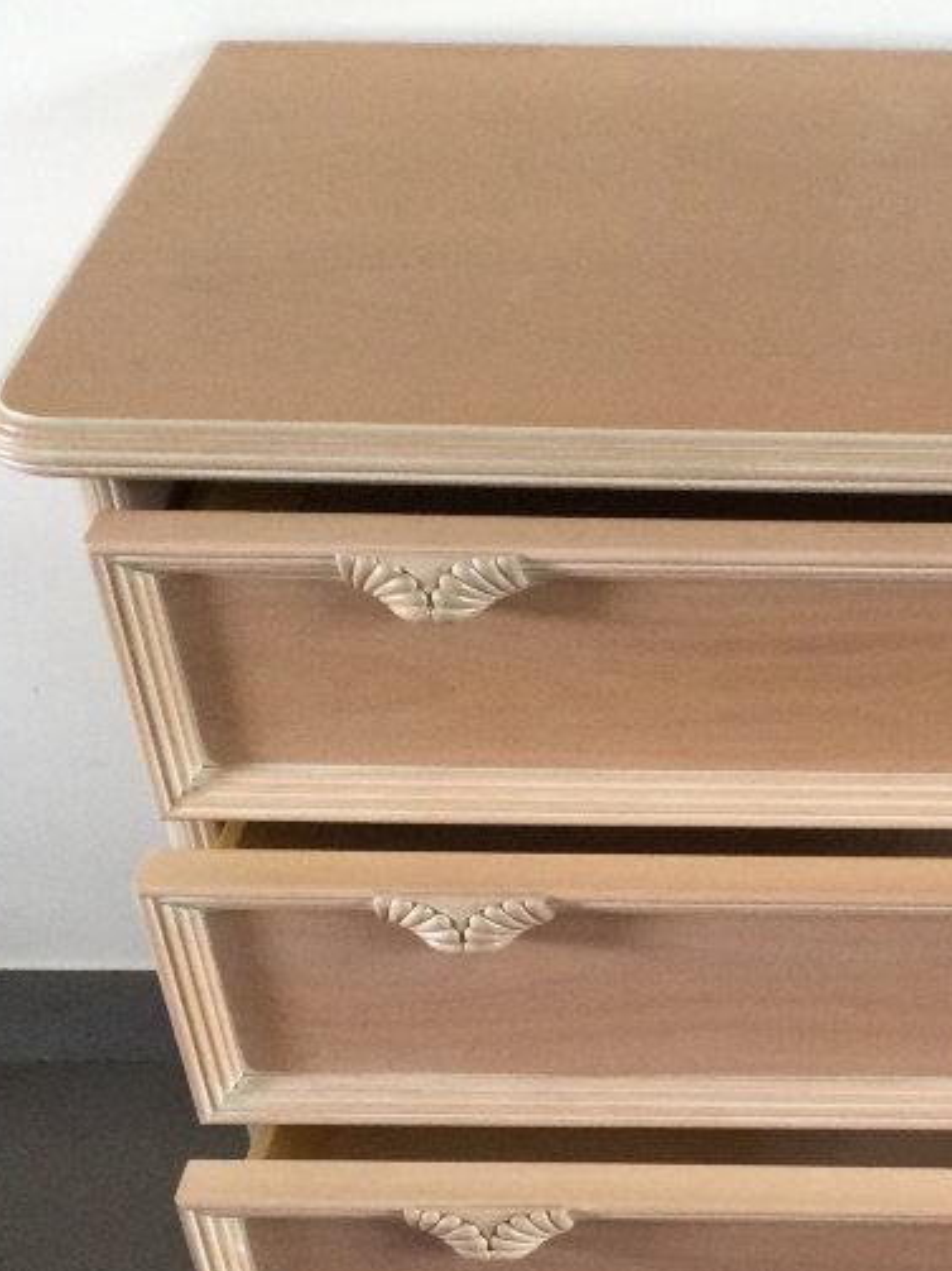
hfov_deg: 19.0
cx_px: 1063
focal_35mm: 74
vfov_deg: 25.9
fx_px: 2715
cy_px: 1006
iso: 100
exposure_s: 1/33
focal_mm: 3.3
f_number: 2.4
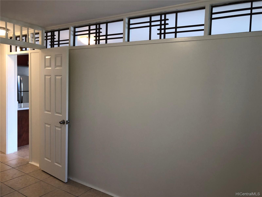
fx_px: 212
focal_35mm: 28
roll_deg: -2.1
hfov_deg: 63.4
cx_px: 131
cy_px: 98
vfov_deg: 49.7
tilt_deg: -5.4
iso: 25
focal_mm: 3.99
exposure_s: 1/30
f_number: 1.8
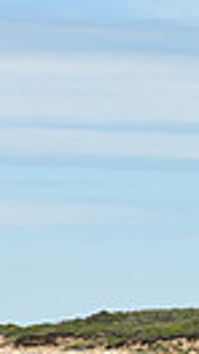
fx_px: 3028
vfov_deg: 6.7
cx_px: 772
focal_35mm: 322
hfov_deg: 3.6
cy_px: 170
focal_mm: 70
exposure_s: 1/1000
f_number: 8
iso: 320
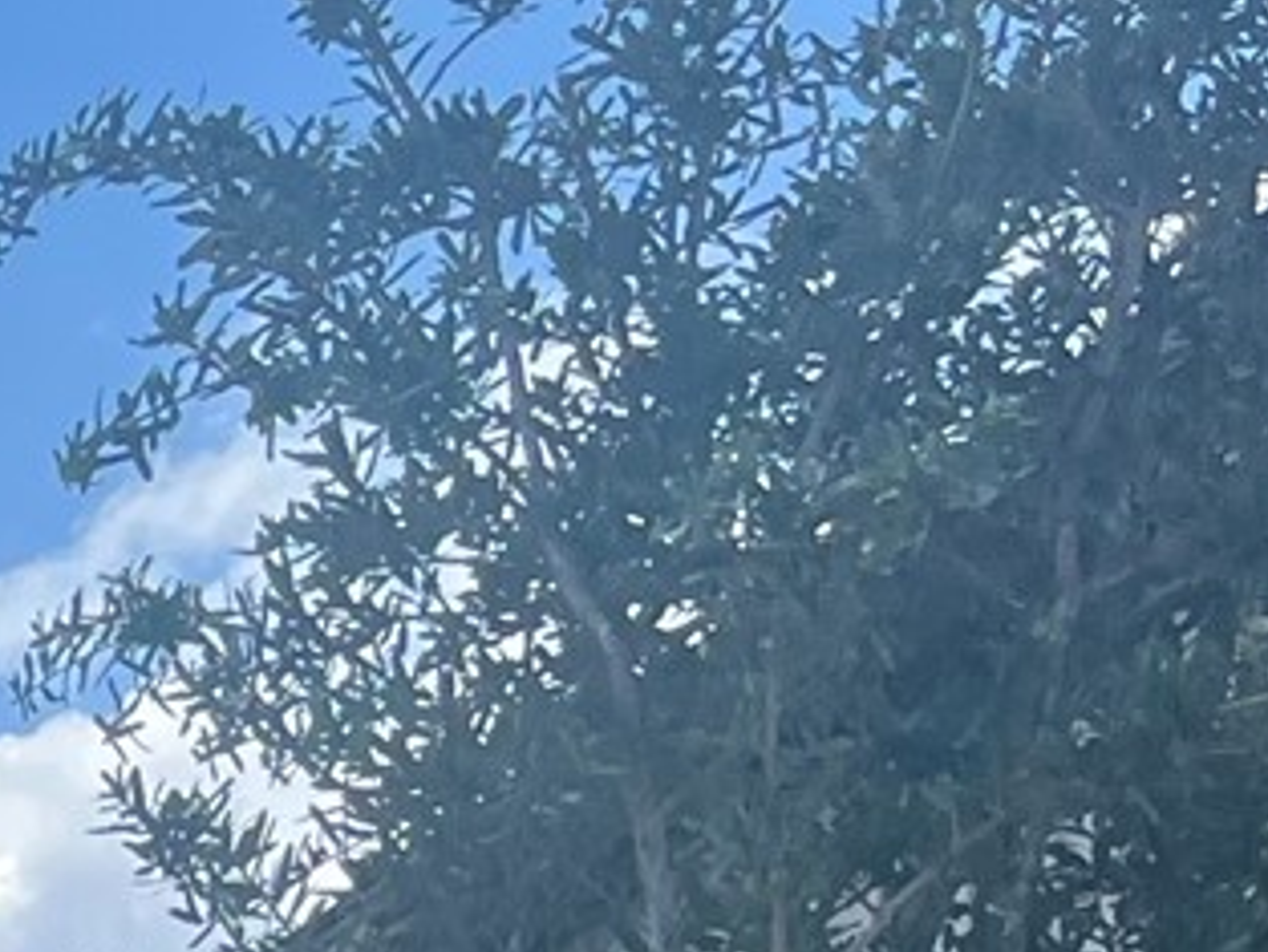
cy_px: 2005
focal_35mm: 170
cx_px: -2439
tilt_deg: +4.6
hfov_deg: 9.4
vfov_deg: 8.2
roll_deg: -0.9
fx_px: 6230
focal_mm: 5.1
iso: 50
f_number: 1.6
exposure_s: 1/2688
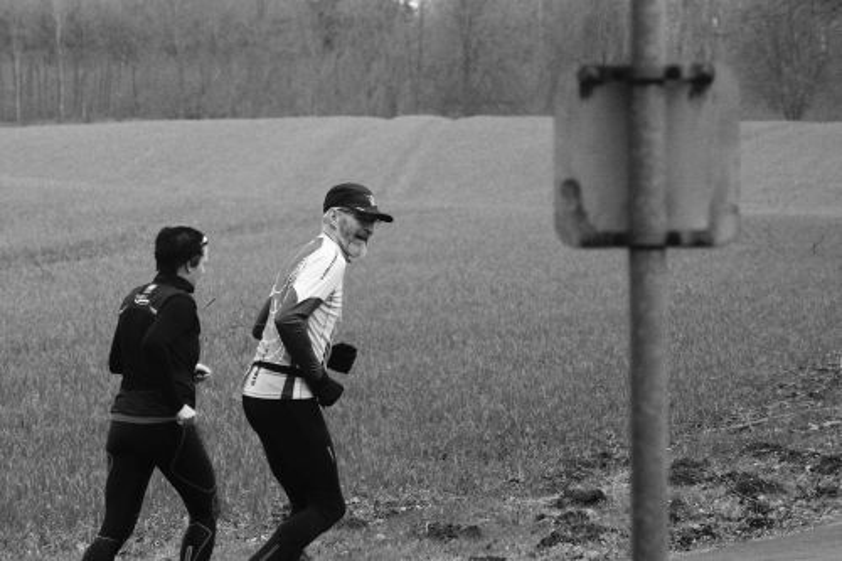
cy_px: 280
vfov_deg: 6.1
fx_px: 5260
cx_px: 421
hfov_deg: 9.2
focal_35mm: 225
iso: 3200
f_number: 10
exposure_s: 1/1000
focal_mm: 150
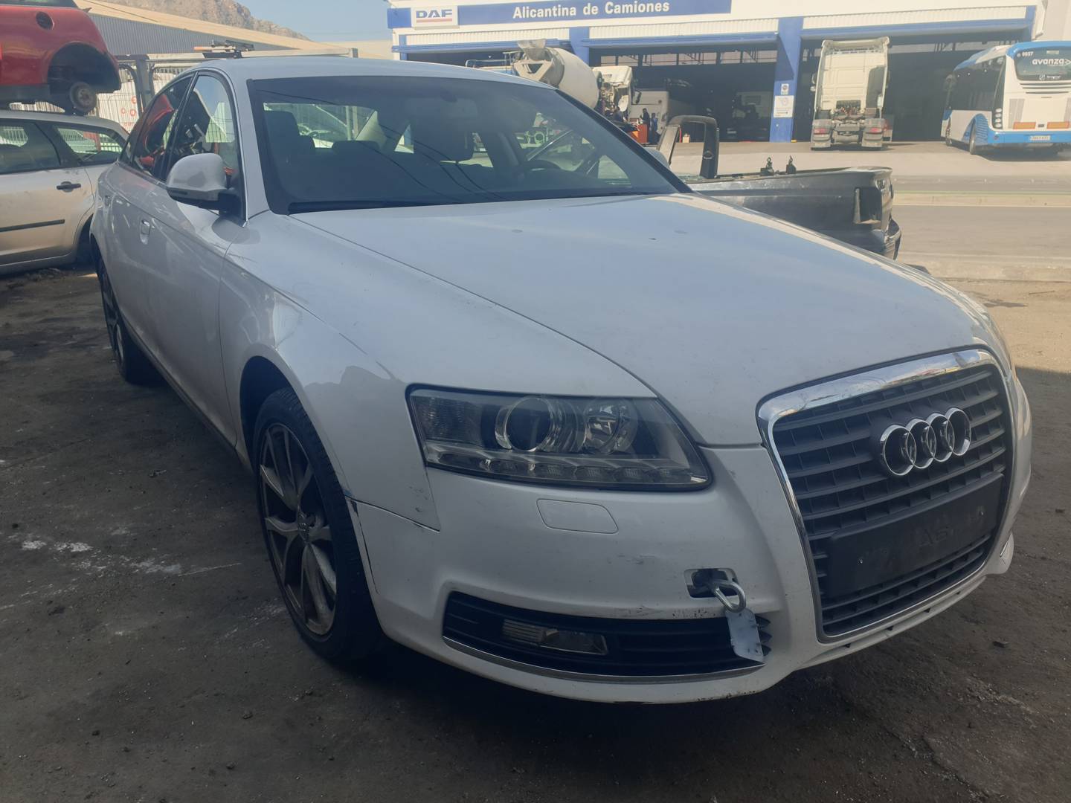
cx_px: 536
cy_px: 402
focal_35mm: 26
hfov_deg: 67.3
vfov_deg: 53.1
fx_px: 804
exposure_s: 1/859
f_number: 2.4
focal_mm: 4.3
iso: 50
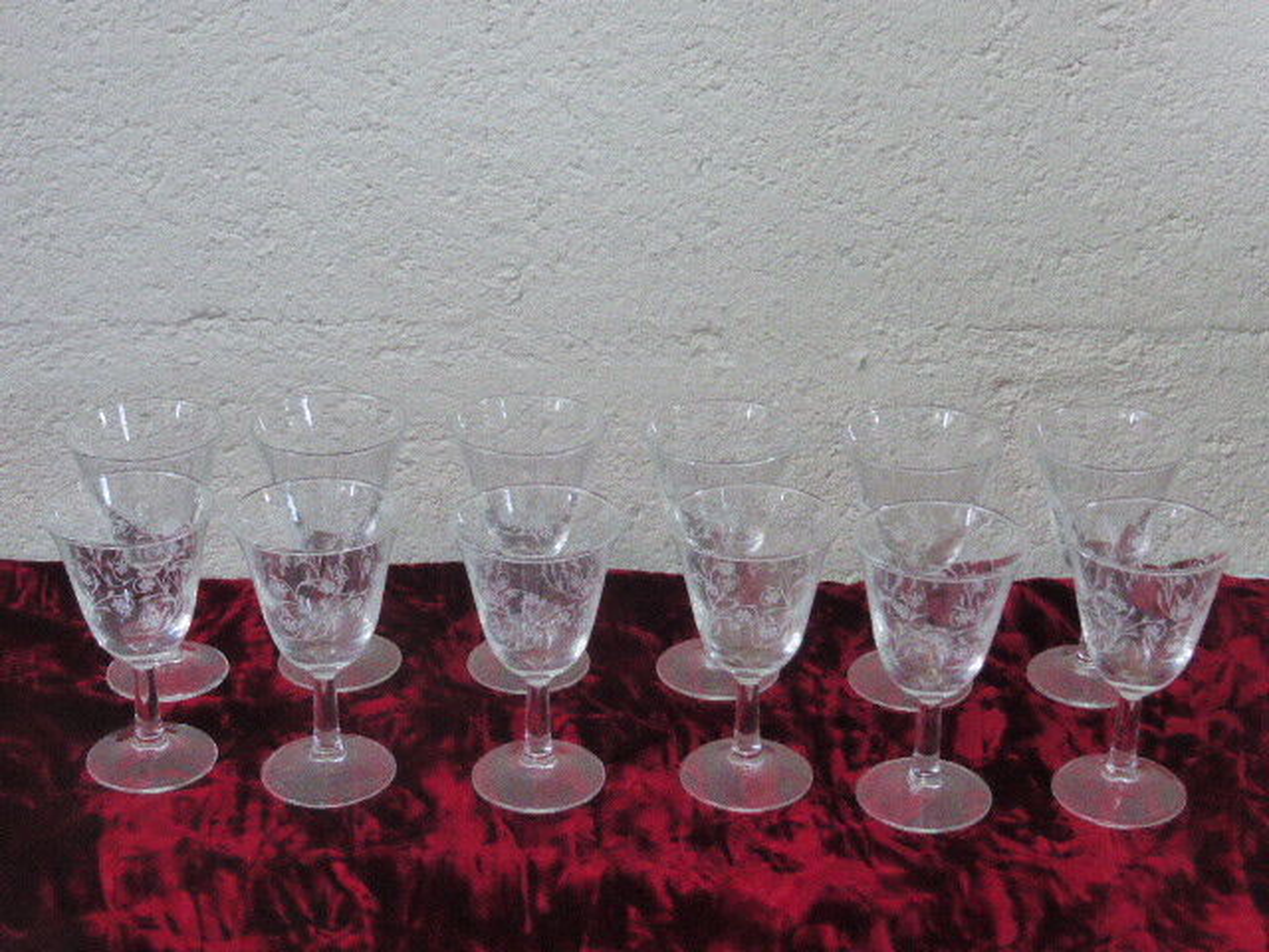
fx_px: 2383
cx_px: 634
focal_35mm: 65
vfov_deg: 22.6
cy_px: 476
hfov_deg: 29.8
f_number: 4.8
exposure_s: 1/50
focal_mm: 11
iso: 1600
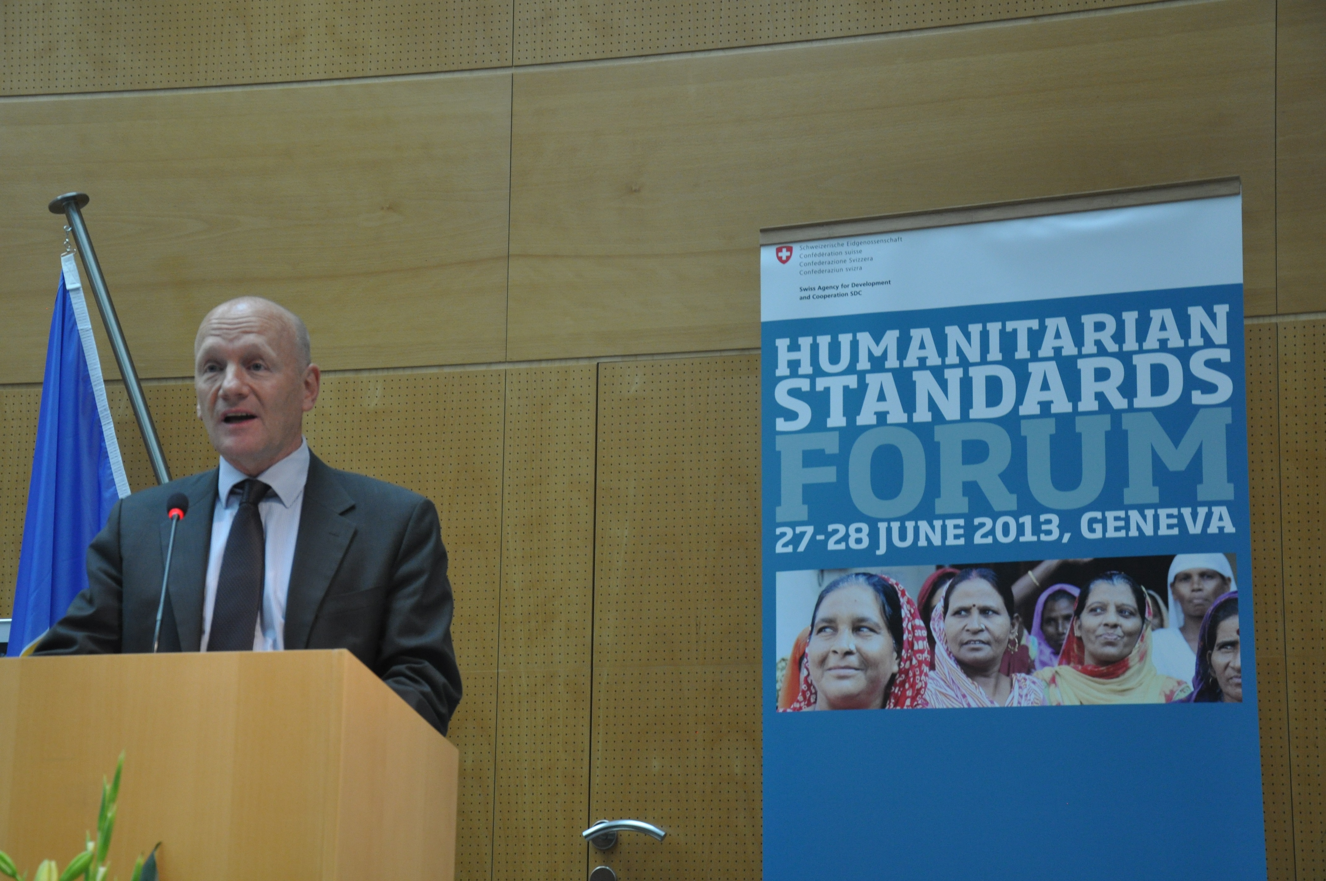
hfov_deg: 26.0
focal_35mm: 78
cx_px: 663
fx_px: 2869
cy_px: 440
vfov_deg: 17.4
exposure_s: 1/40
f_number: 5
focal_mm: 52
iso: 800
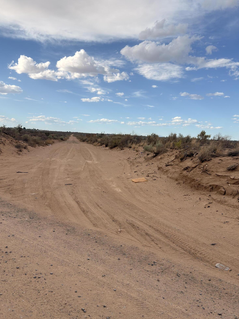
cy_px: 161
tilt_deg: -3.6
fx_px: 331
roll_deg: -5.7
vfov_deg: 51.4
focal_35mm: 36
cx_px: 122
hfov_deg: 39.7
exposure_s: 1/2841
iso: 64
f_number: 1.78
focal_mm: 6.76
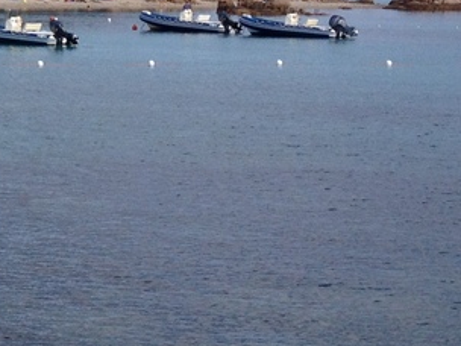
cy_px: -46
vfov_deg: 10.6
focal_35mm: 138
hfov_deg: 13.4
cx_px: -253
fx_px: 1838
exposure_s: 1/1022
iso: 50
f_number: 2.4
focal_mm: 4.28
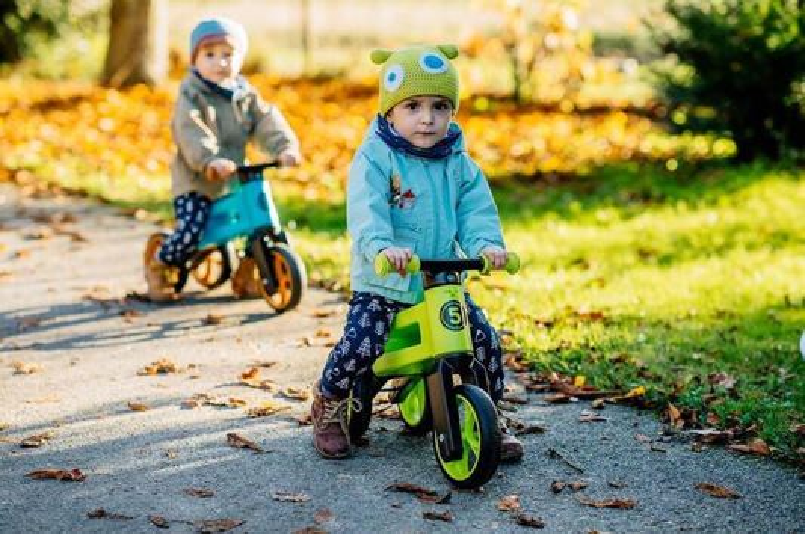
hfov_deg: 23.9
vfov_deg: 16.0
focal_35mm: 85
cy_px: 267
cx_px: 402
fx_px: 1898
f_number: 2.5
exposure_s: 1/1600
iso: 400
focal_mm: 85
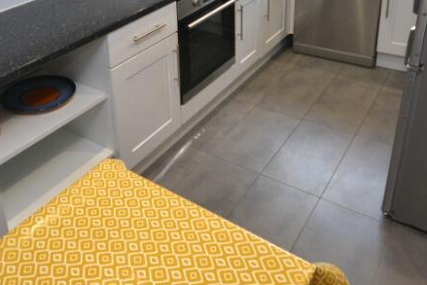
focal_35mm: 35
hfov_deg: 53.4
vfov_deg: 35.4
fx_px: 415
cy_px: 22
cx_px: 145
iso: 640
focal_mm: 10
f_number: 4
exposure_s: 1/60
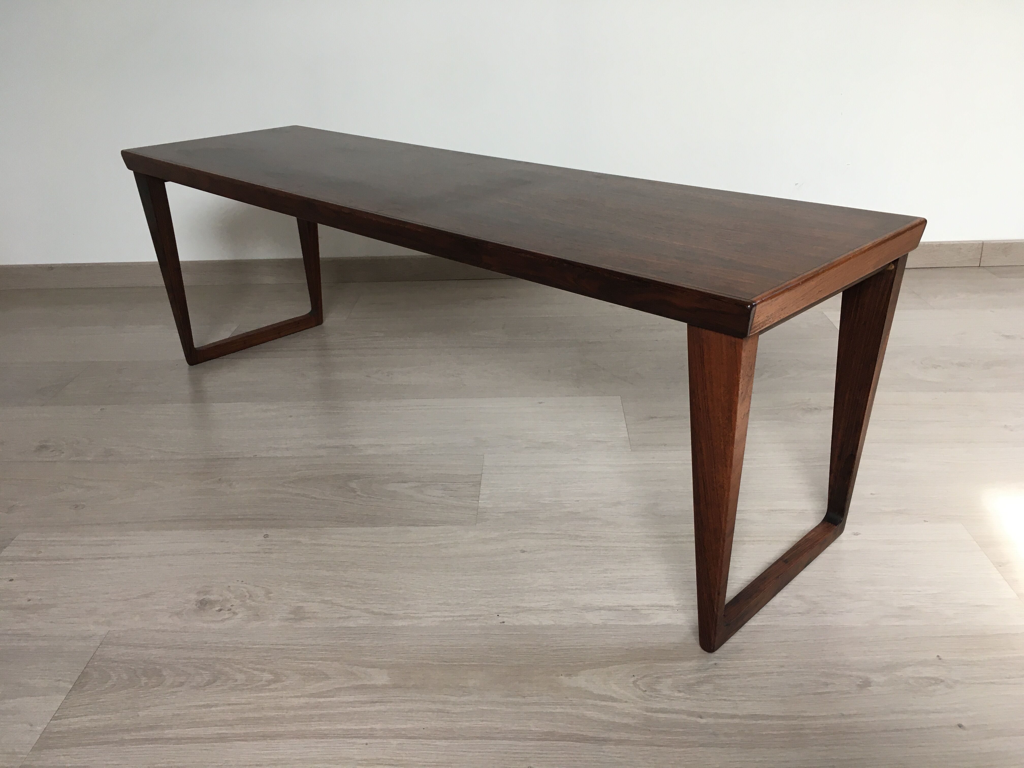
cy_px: 384
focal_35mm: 29
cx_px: 512
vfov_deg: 48.2
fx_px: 858
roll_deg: +2.2
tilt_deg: -24.9
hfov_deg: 61.7
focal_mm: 4.15
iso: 25
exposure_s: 1/33
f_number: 2.2
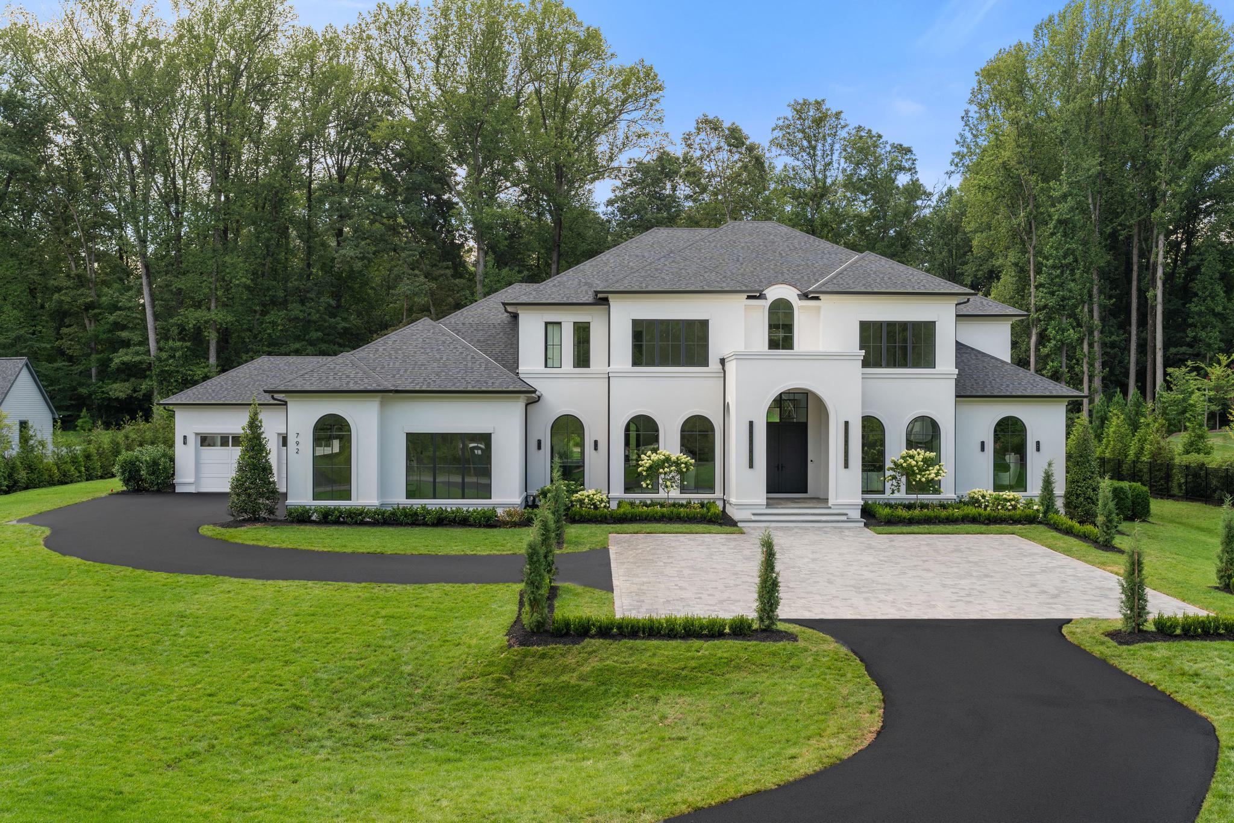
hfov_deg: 54.4
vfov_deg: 37.8
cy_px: 412
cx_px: 617
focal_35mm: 35
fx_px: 1200
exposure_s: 1/80
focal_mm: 35
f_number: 8
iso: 160
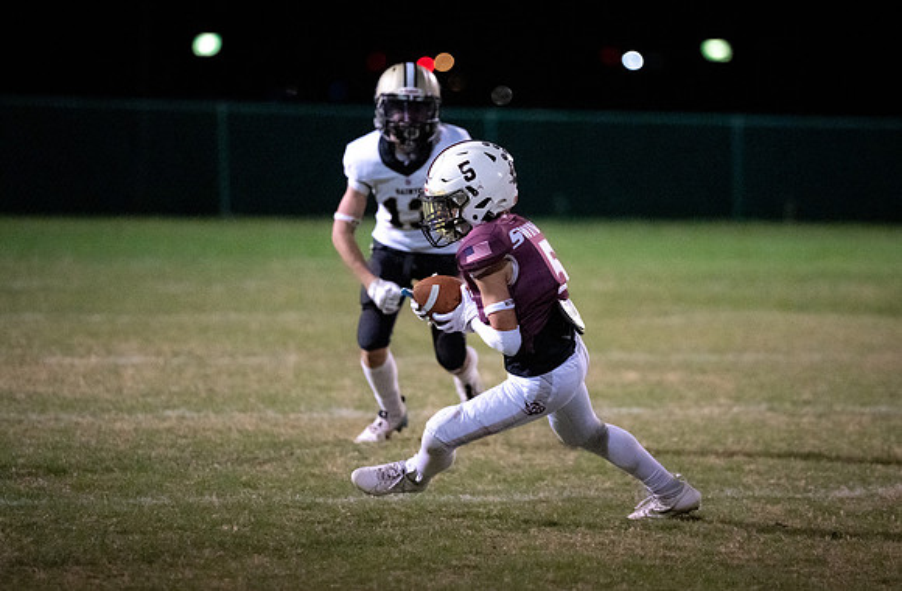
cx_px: 542
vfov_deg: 4.8
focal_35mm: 283
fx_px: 7044
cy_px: 297
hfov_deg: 7.3
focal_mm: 200
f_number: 2.8
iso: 12800
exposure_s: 1/1000
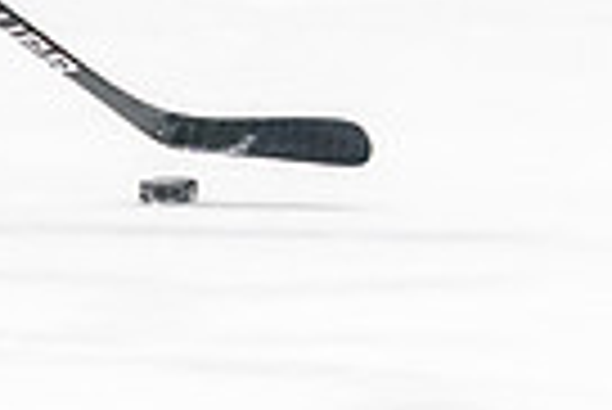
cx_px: -427
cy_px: -433
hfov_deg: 2.5
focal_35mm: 827
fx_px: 14074
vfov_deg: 1.7
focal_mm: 135
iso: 4000
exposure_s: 1/800
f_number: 2.8
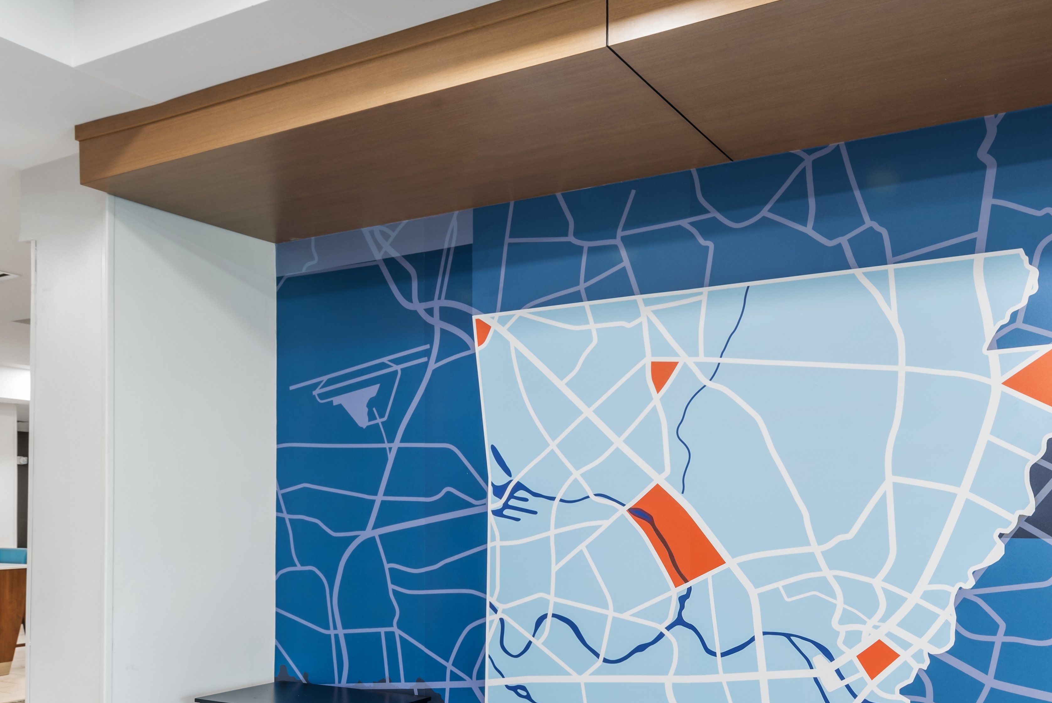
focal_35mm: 27
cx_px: 750
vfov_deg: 46.7
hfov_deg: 64.5
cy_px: 499
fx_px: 789
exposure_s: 2
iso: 200
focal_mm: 15
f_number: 11
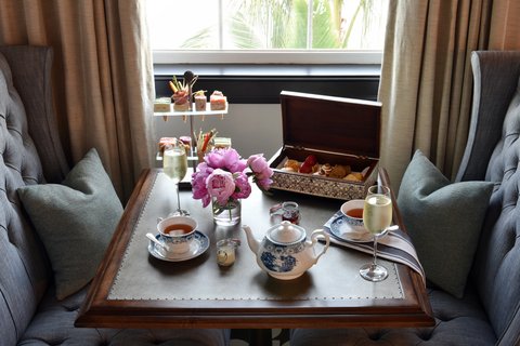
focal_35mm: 44
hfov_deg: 44.5
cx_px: 260
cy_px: 173
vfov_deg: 30.5
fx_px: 636
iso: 400
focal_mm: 44
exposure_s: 1
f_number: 22
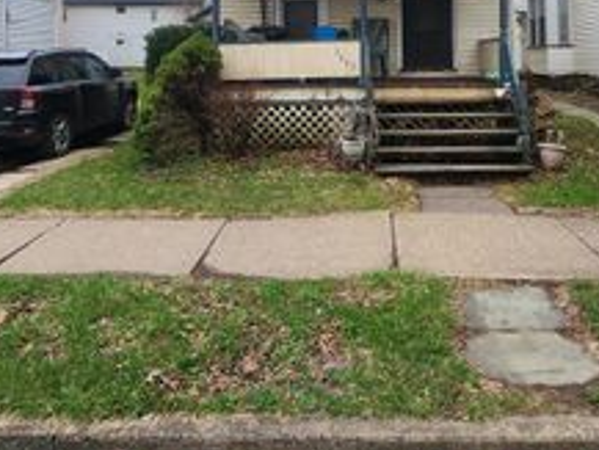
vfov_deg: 42.6
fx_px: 519
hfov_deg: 59.4
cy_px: 37
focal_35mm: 30
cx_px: 362
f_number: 2.2
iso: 50
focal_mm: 2.2
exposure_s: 1/414
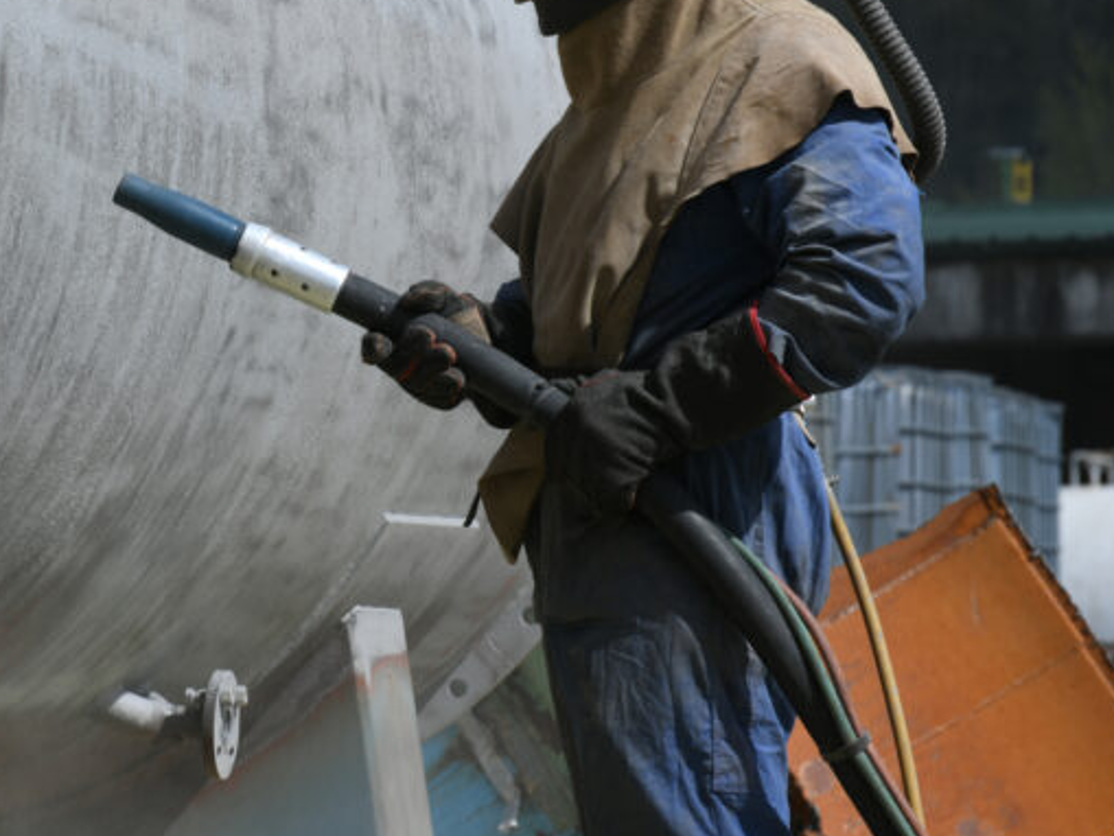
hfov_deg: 7.6
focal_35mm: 261
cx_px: 94
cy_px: 277
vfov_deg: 5.7
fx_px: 8401
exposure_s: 1/125
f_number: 8
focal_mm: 135
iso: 31
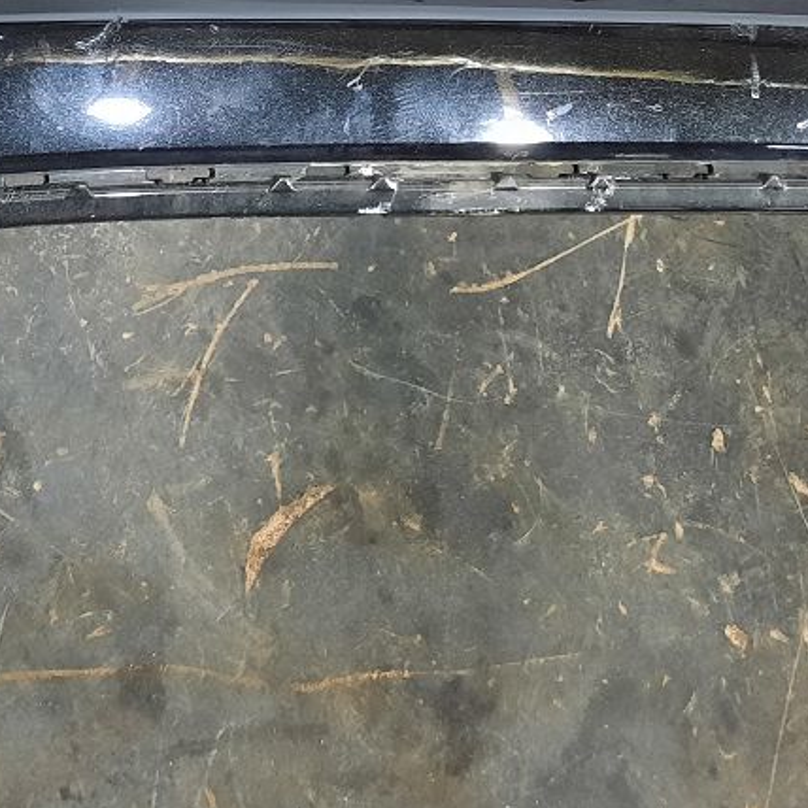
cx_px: 140
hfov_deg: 27.1
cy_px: -26
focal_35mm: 62
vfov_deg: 26.1
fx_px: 1637
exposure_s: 1/50
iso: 400
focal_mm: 4.6
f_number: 2
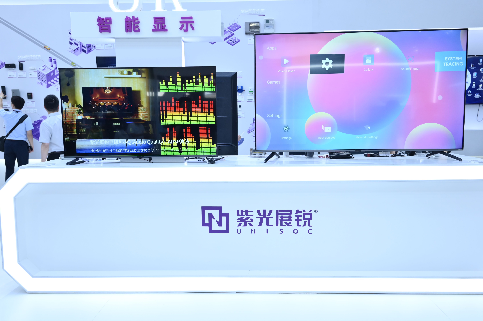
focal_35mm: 29
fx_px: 389
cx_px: 242
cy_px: 160
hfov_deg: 63.7
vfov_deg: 44.9
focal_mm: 29
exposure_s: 1/200
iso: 1000
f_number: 4.5
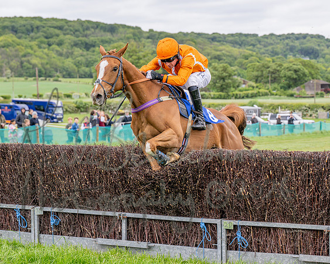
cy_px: 112
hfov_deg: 20.0
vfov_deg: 16.1
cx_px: 179
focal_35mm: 96
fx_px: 934
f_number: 4
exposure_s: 1/1250
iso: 400
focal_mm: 70
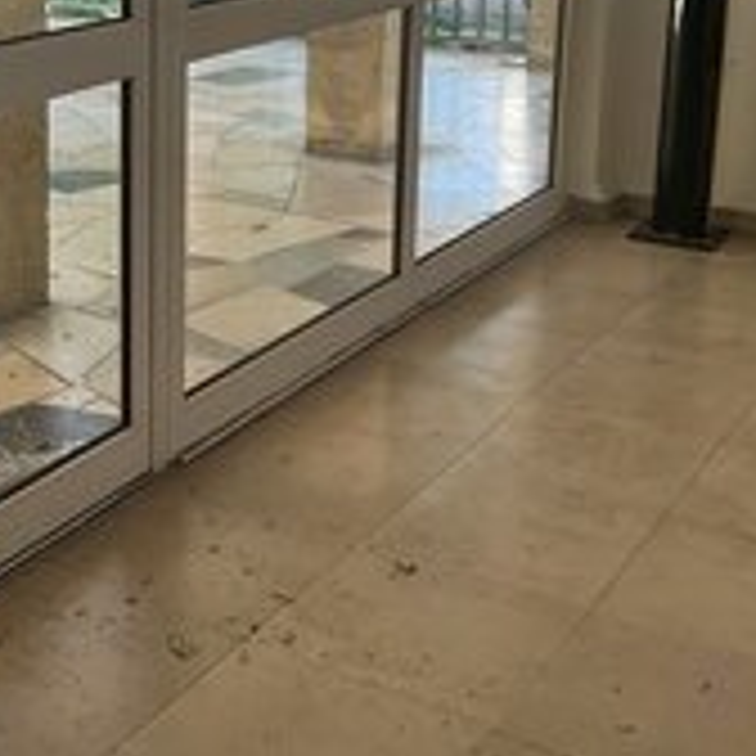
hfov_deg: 27.4
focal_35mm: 61
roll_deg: -0.1
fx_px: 1507
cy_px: 104
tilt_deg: -11.0
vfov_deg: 27.3
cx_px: 117
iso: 64
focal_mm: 3
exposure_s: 1/103
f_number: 1.8
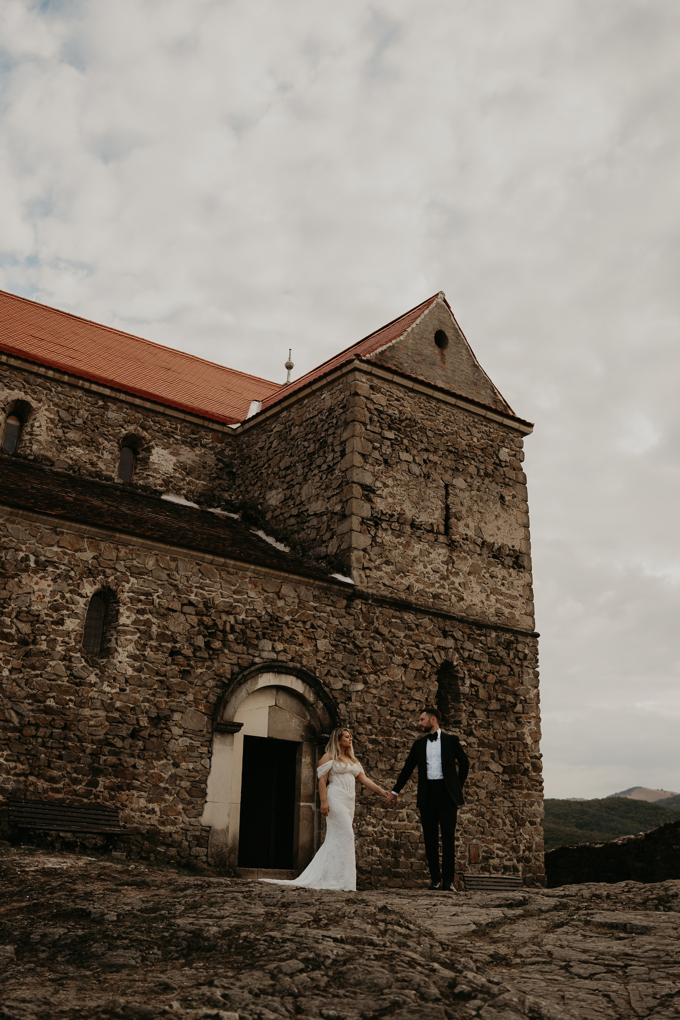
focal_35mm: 35
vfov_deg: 54.4
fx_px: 992
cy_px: 510
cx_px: 340
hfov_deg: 37.9
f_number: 2.5
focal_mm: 35
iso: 320
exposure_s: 1/1600
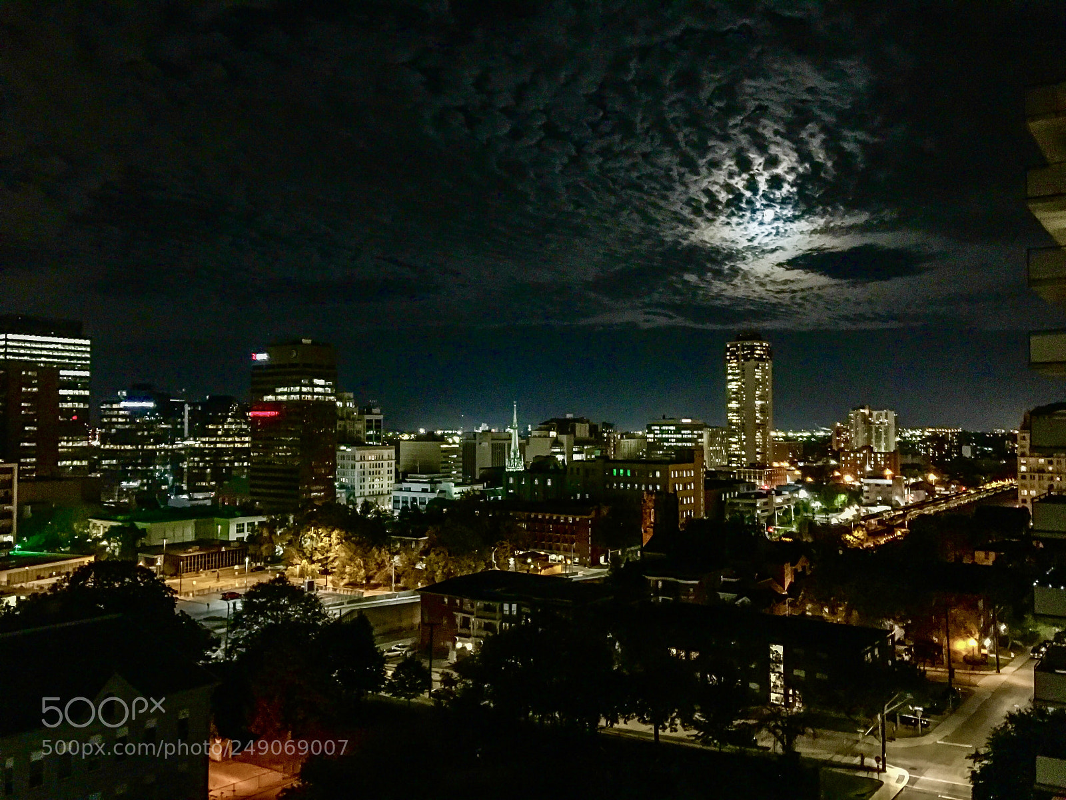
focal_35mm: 29
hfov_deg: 61.7
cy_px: 400
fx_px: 893
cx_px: 533
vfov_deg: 48.2
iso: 320
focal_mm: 4.15
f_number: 2.2
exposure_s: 1/4
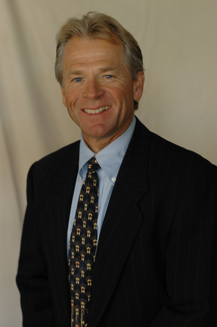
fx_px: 679
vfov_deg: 27.0
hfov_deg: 18.1
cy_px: 164
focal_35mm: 75
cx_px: 108
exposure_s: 1/80
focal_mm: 50
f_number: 2
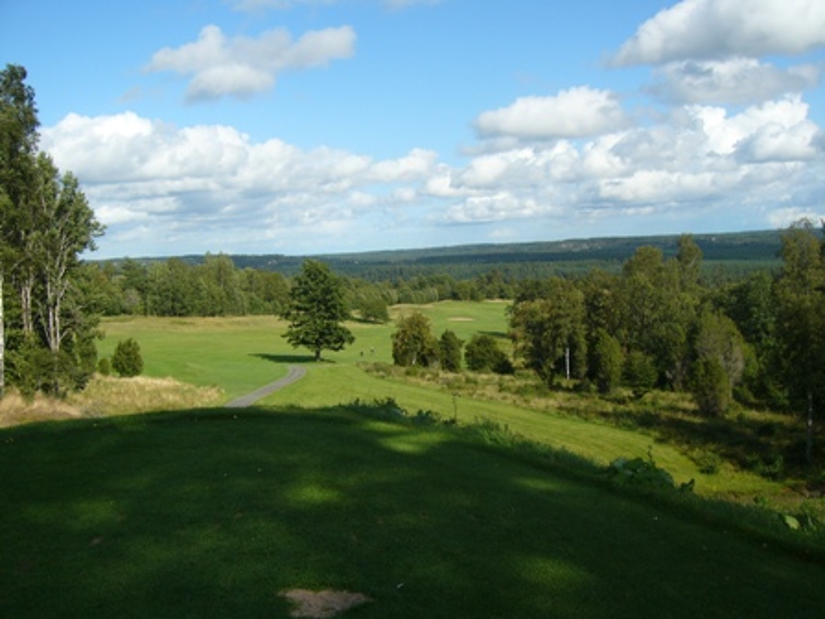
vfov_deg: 40.7
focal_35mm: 35
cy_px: 310
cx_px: 412
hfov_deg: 52.6
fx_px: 834
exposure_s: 1/160
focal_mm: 5.8
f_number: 8
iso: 50
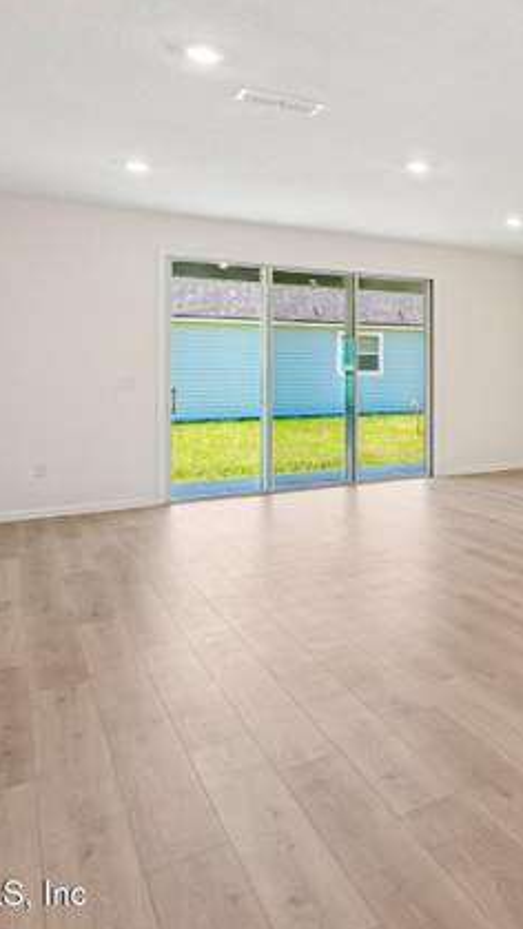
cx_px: 667
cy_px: 355
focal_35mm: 28
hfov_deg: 32.2
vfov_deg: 67.0
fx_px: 690
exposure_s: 1/15
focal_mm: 14
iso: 400
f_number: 10
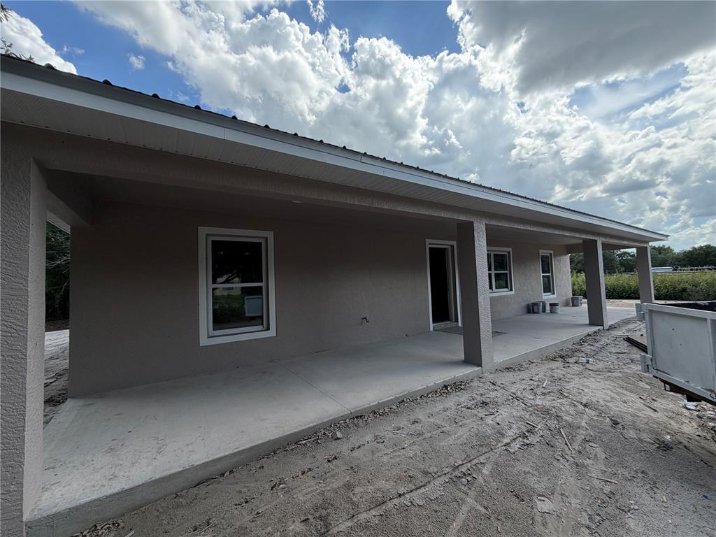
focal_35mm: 14
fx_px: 290
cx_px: 358
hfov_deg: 102.1
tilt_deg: +2.6
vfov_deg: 85.7
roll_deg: +2.7
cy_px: 268
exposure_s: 1/770
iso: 32
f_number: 2.2
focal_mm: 2.22
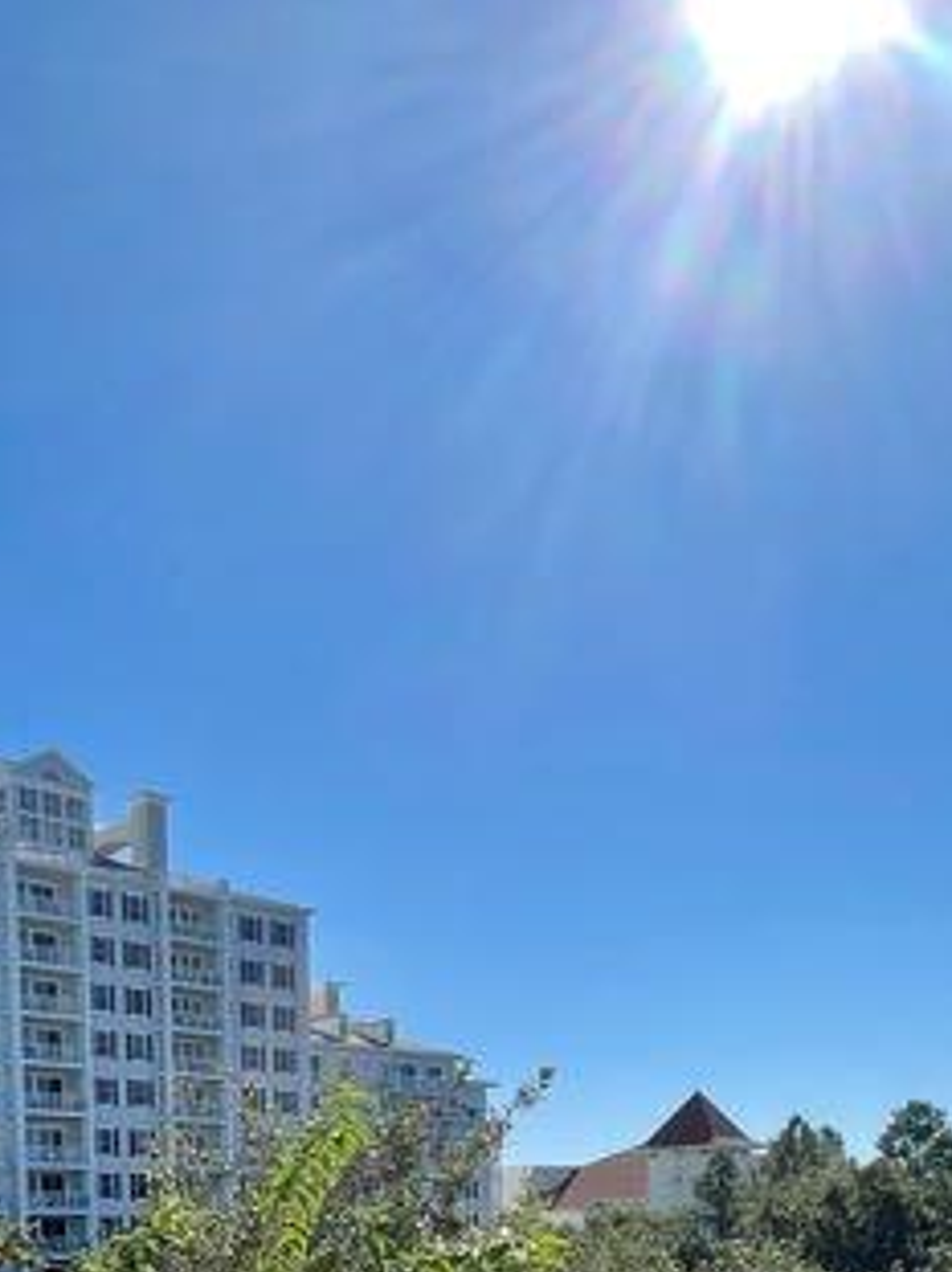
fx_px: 1284
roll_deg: +1.7
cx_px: 165
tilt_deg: -5.5
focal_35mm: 35
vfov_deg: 42.5
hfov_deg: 38.8
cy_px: 1370
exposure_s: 1/1647
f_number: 1.8
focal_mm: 1.57
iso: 32
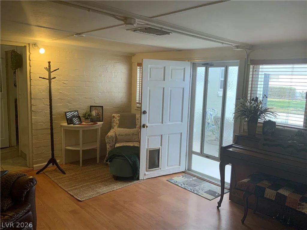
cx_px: 154
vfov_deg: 48.2
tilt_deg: -8.4
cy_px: 115
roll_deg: -2.4
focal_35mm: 29
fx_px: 257
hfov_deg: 61.7
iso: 64
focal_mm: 3
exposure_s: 1/120
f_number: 1.8
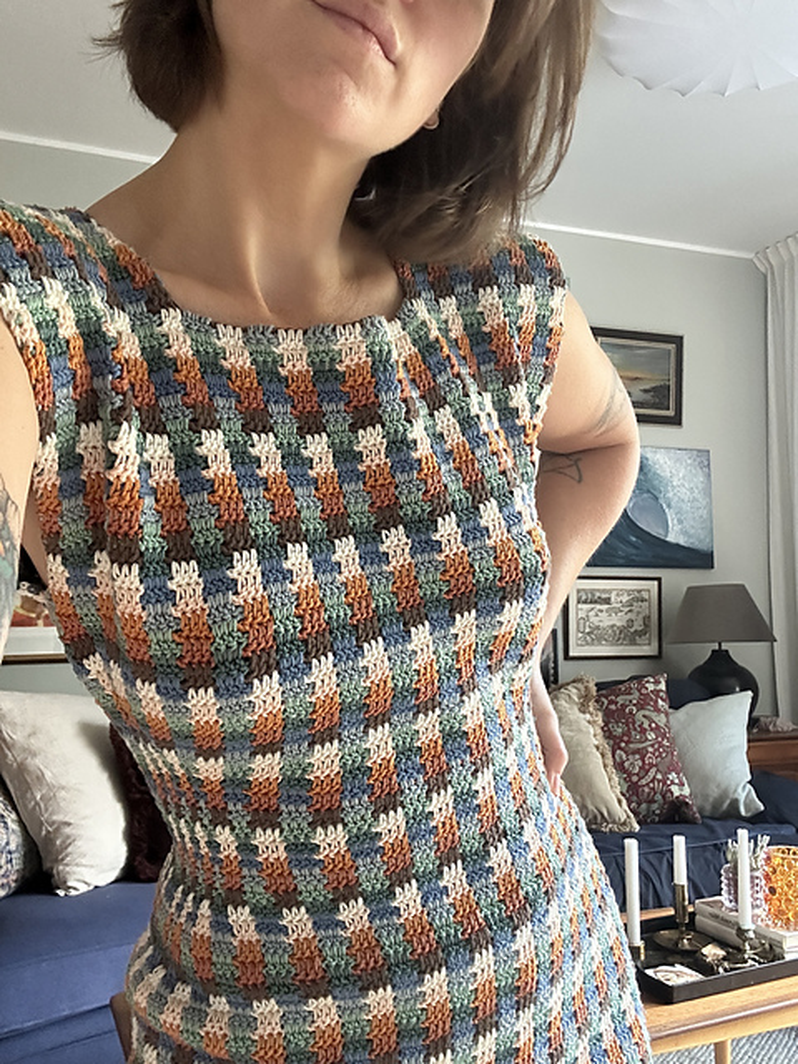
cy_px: 532
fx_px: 922
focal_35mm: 30
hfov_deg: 46.8
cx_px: 399
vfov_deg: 60.0
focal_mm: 2.69
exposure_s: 1/33
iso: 320
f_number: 1.9
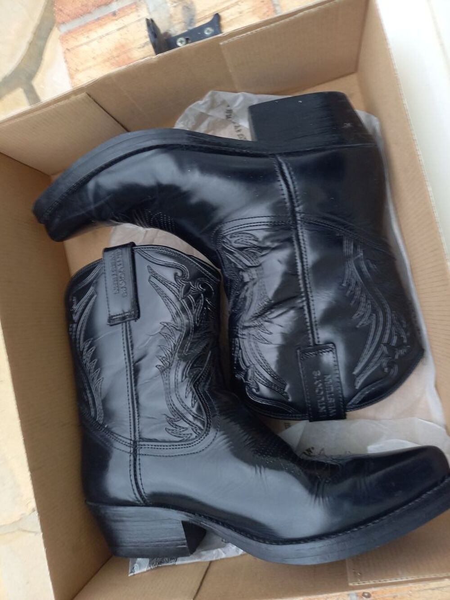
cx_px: 225
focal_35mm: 25
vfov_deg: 69.4
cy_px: 300
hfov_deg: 54.9
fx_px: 433
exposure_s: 1/50
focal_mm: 4.65
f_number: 1.8
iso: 125
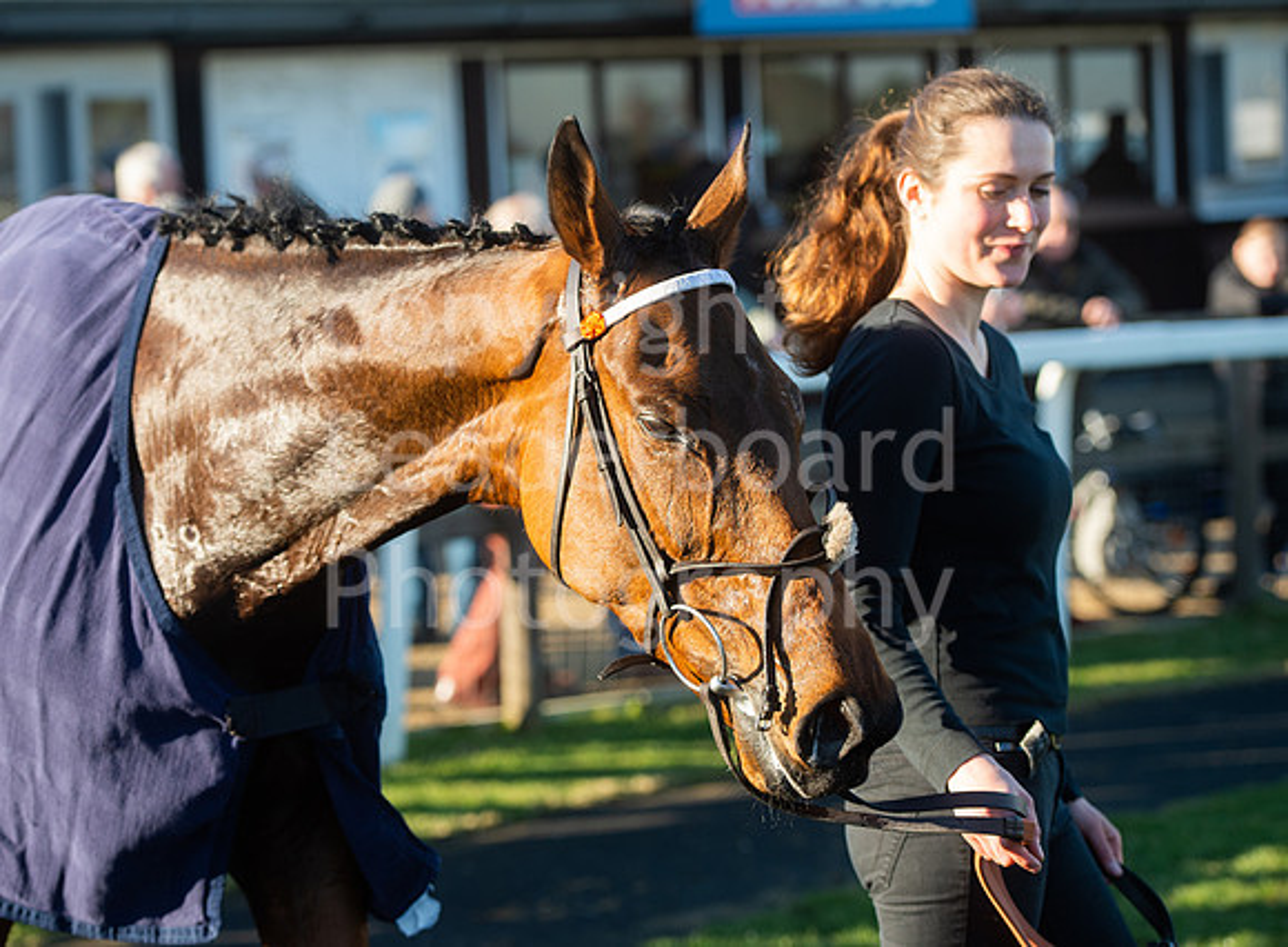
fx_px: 3974
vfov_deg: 13.6
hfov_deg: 18.4
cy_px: 480
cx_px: 534
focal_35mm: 108
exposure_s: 1/1250
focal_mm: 95
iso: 400
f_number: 4
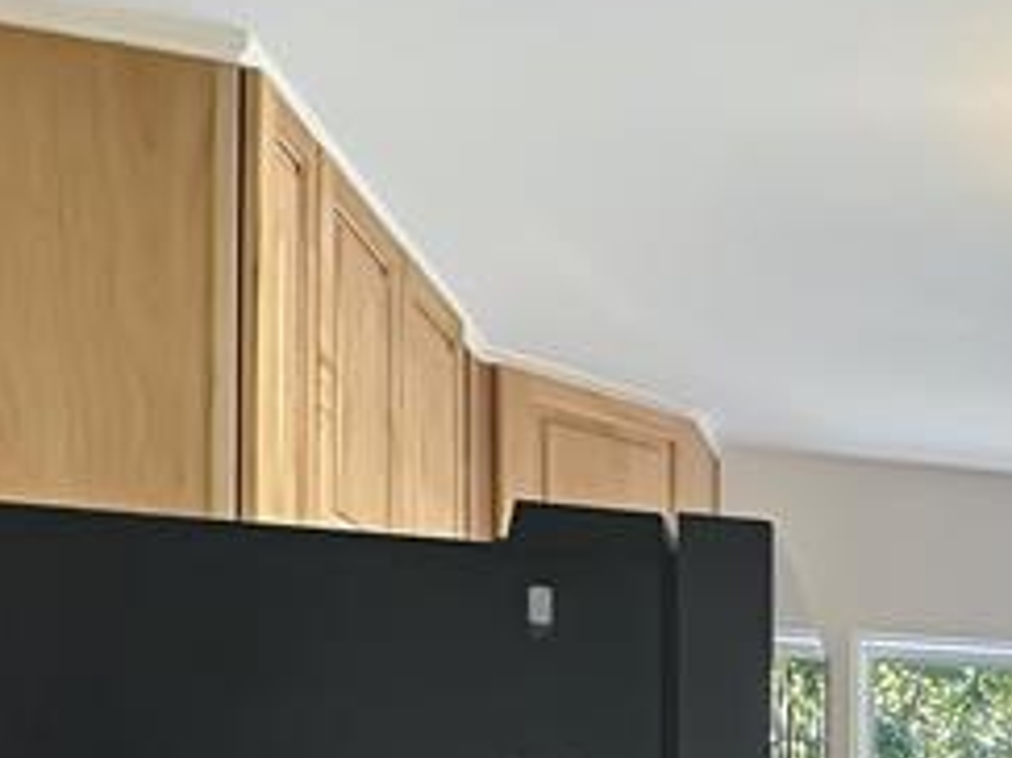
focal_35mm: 59
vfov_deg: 20.4
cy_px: 1206
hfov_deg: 21.8
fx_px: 1724
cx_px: 1791
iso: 500
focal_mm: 2.22
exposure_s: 1/60
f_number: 2.2
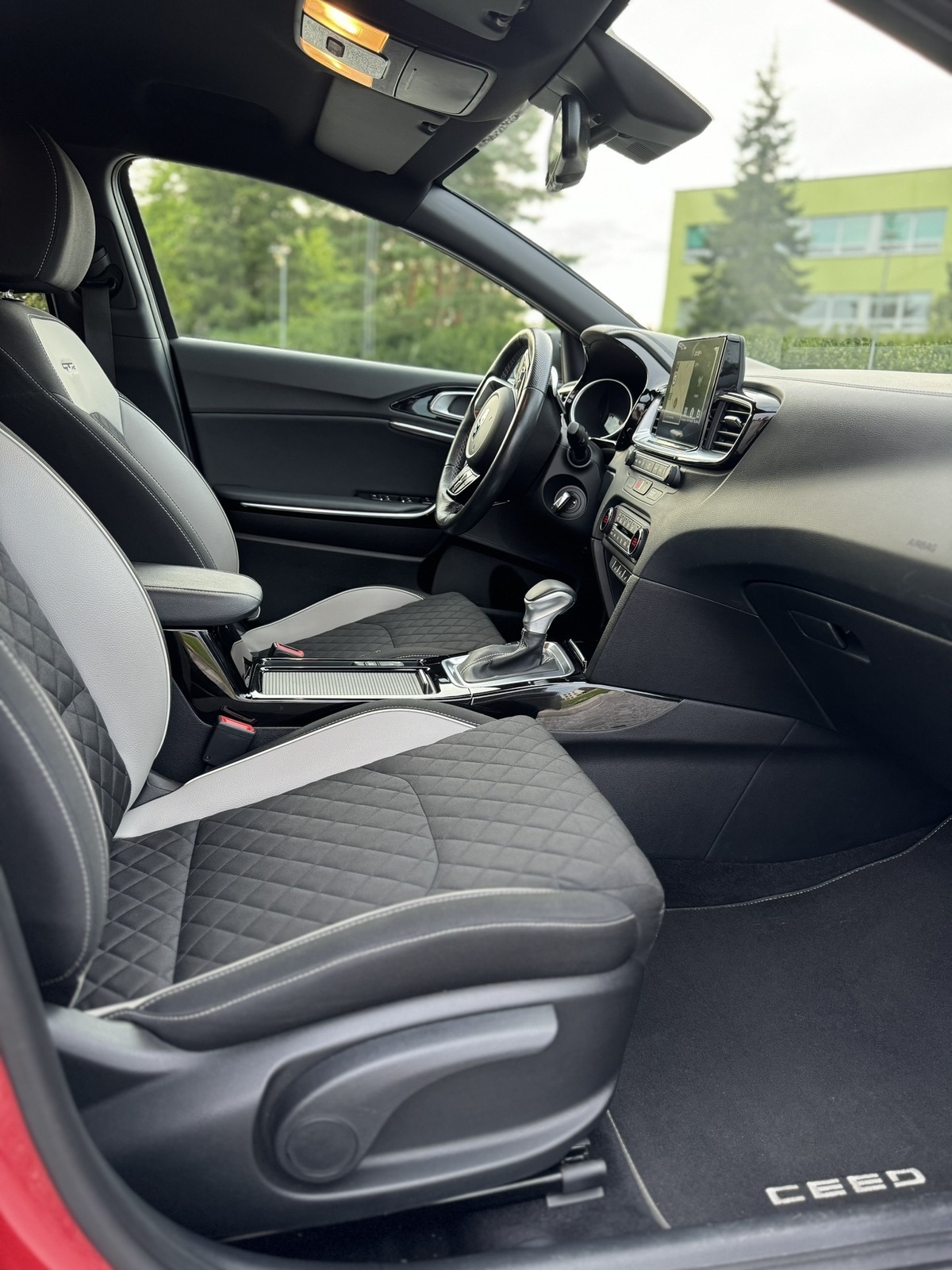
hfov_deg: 56.8
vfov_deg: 71.6
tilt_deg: -14.5
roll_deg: -3.2
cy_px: 635
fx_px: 880
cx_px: 476
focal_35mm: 24
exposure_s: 1/73
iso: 200
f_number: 1.78
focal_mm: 6.76
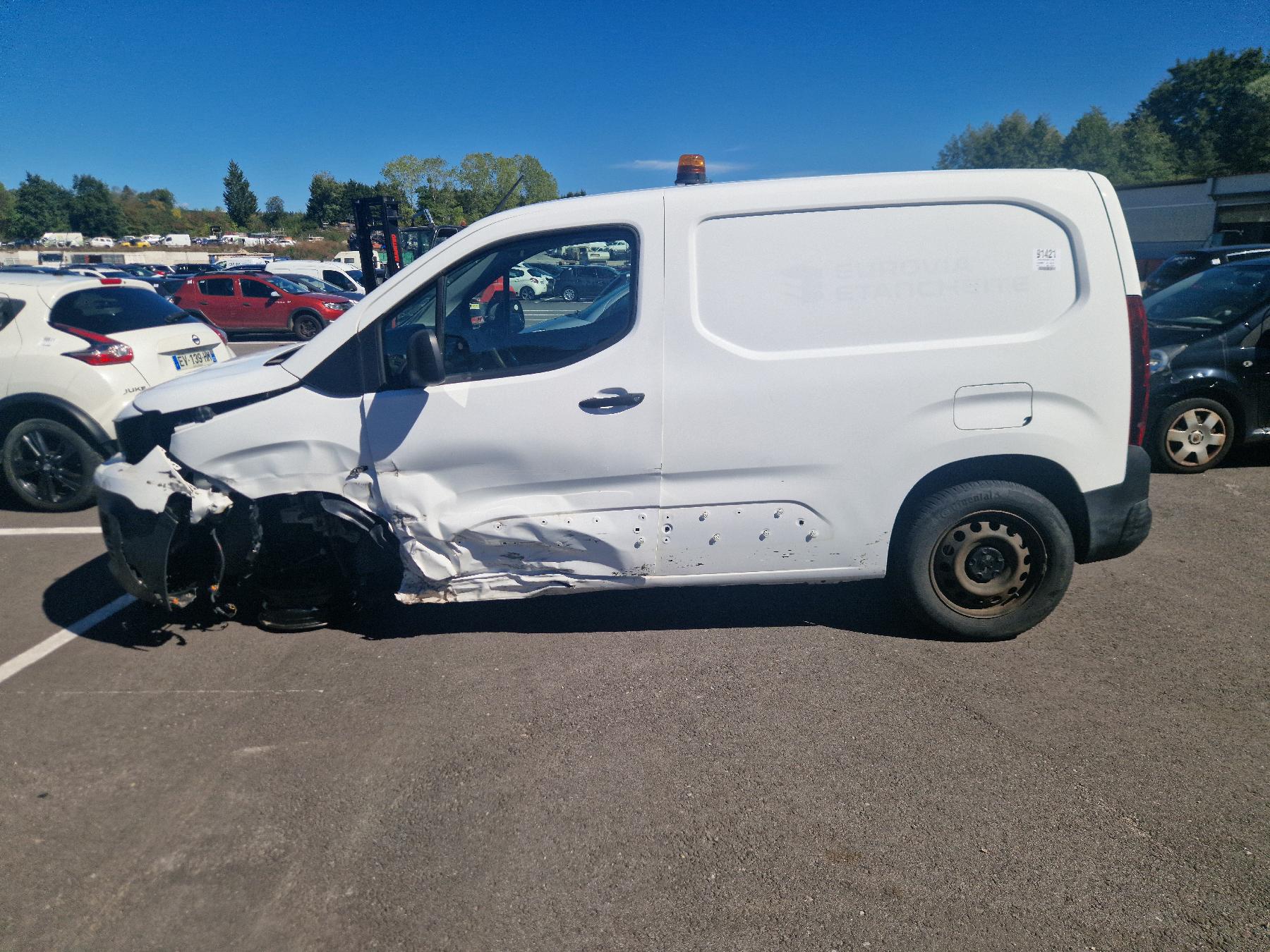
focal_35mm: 23
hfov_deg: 73.9
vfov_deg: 58.9
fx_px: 844
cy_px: 476
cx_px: 635
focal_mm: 5.4
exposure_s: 1/3333
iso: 50
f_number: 1.8
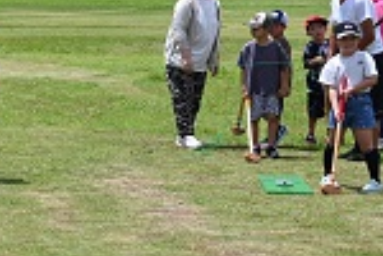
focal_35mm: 147
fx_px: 1564
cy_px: 32
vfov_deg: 9.3
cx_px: -176
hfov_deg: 13.2
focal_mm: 44
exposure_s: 1/250
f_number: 8
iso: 100
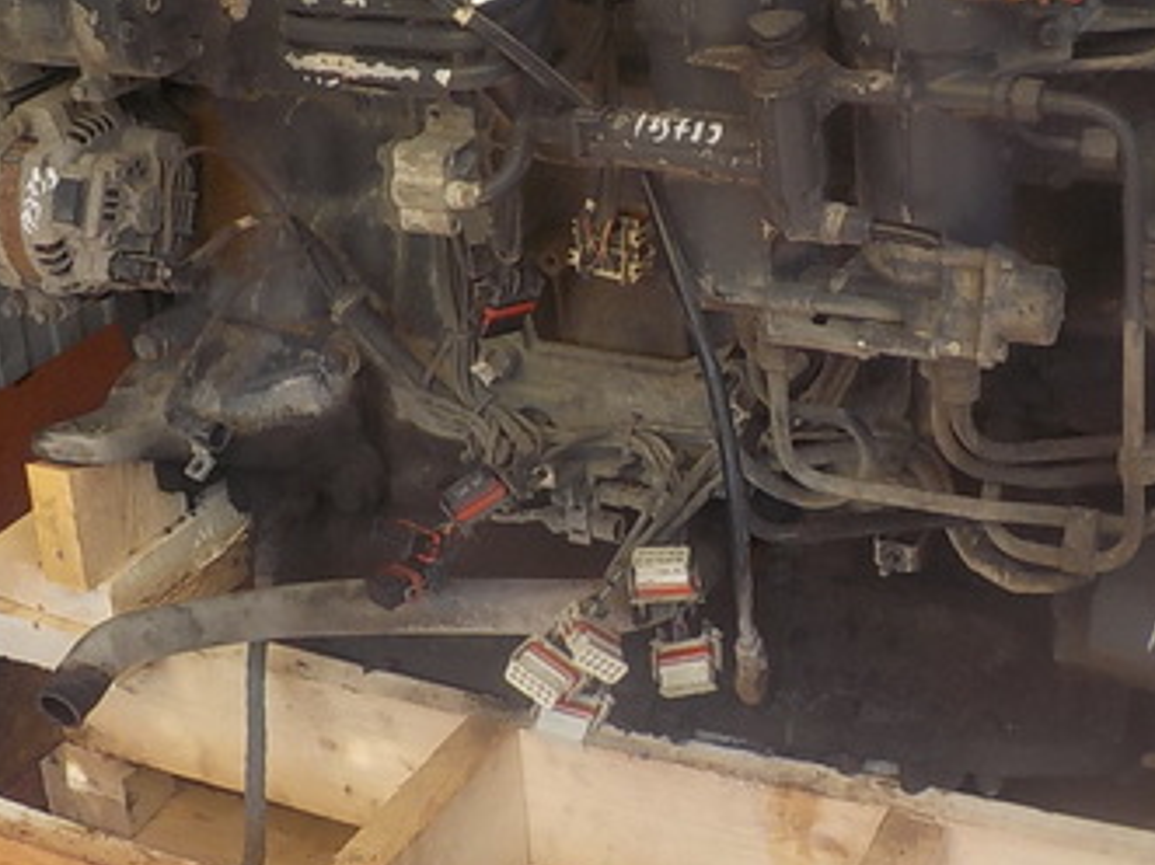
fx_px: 1935
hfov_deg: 32.9
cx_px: 803
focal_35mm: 58
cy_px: 157
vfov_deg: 24.8
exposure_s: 1/100
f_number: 3.3
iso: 125
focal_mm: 4.1
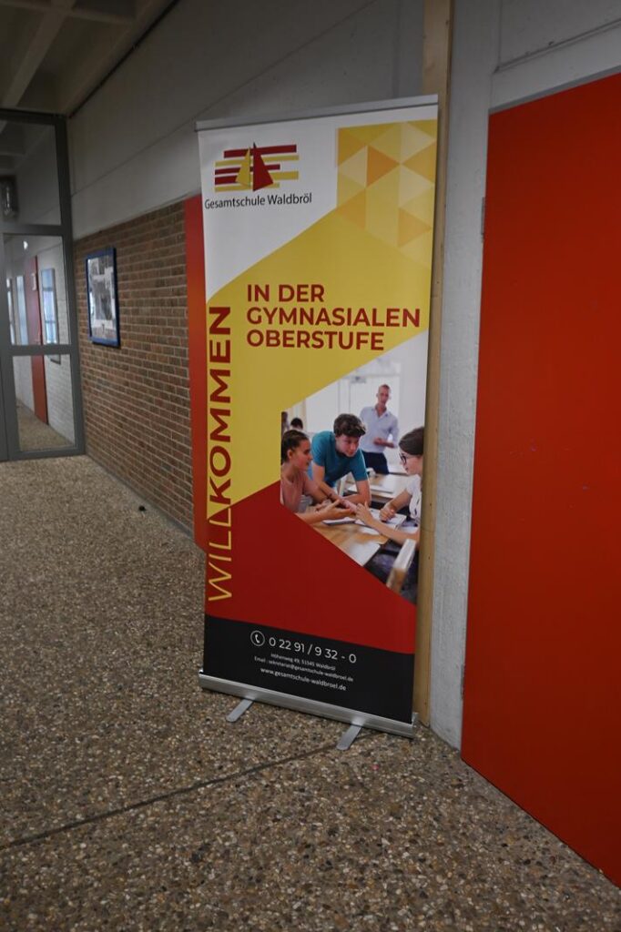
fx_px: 777
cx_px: 310
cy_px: 466
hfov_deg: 43.6
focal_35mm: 30
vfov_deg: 61.9
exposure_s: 1/30
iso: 800
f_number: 3.8
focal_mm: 20
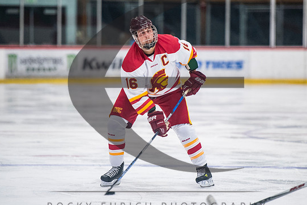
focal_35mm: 268
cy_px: 95
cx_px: 164
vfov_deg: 5.1
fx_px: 2287
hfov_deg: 7.7
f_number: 2.8
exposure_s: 1/500
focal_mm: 200
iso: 3200
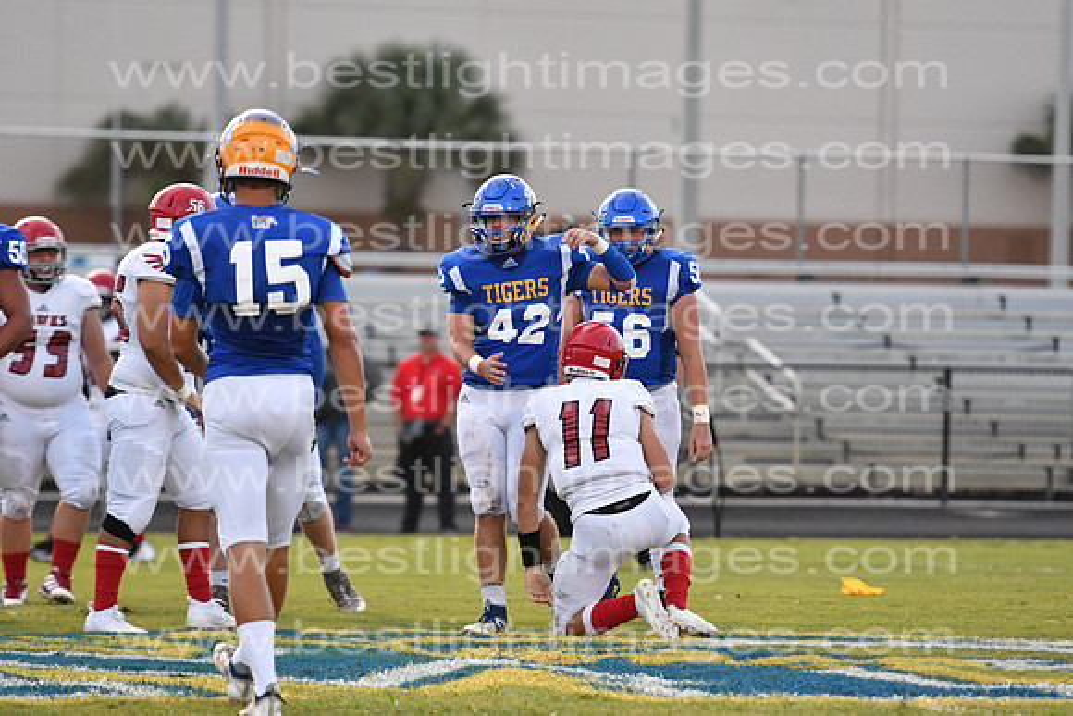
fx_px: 8273
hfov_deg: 7.4
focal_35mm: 278
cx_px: 536
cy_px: 358
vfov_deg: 5.0
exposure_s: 1/1000
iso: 1600
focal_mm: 185
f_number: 3.2
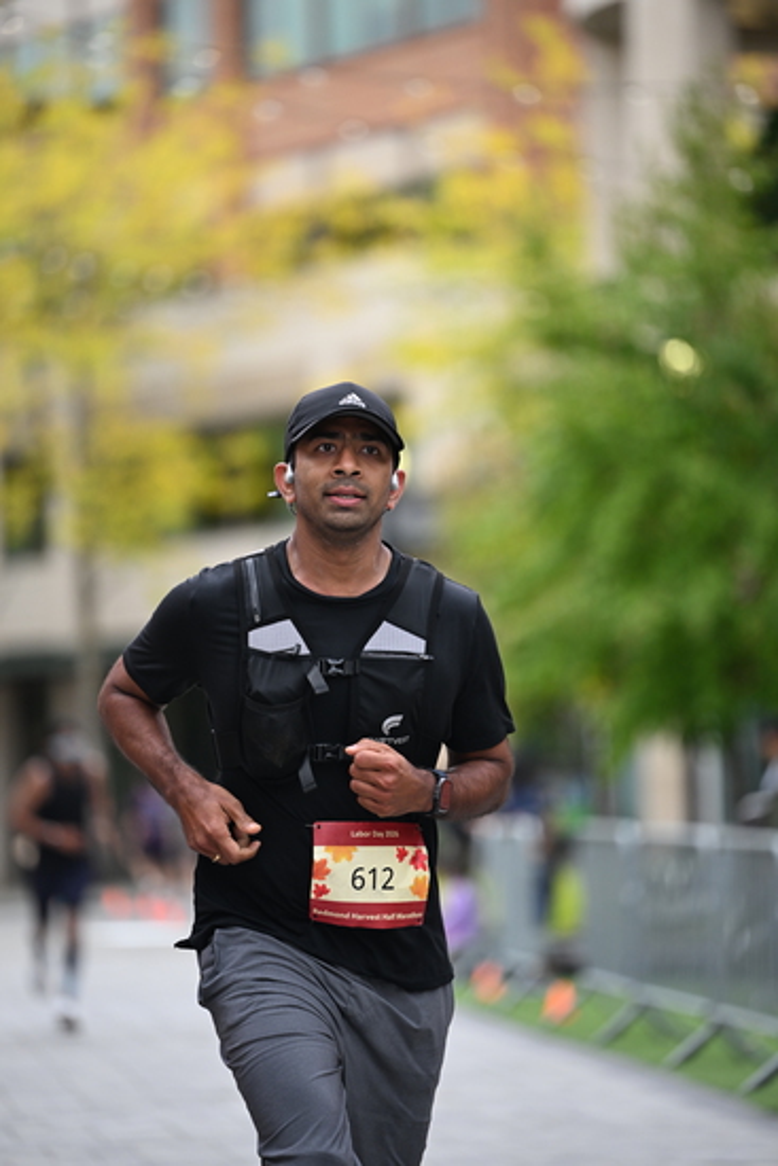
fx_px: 5669
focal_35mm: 175
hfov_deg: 7.9
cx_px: 389
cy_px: 583
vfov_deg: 11.7
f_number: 2.8
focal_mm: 175
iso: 640
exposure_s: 1/2000
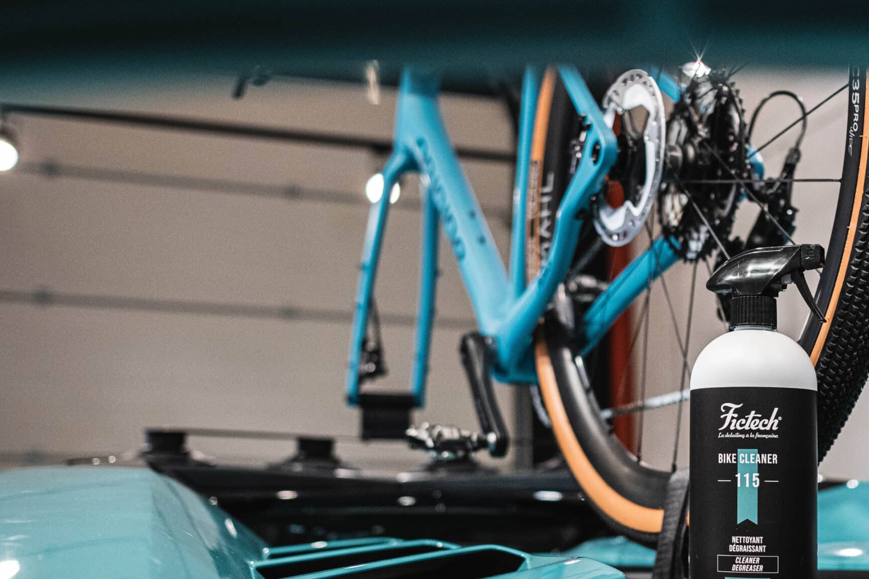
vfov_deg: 25.9
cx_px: 608
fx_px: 1255
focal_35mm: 52
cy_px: 353
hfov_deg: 37.6
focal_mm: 23
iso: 1600
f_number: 2
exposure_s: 1/140
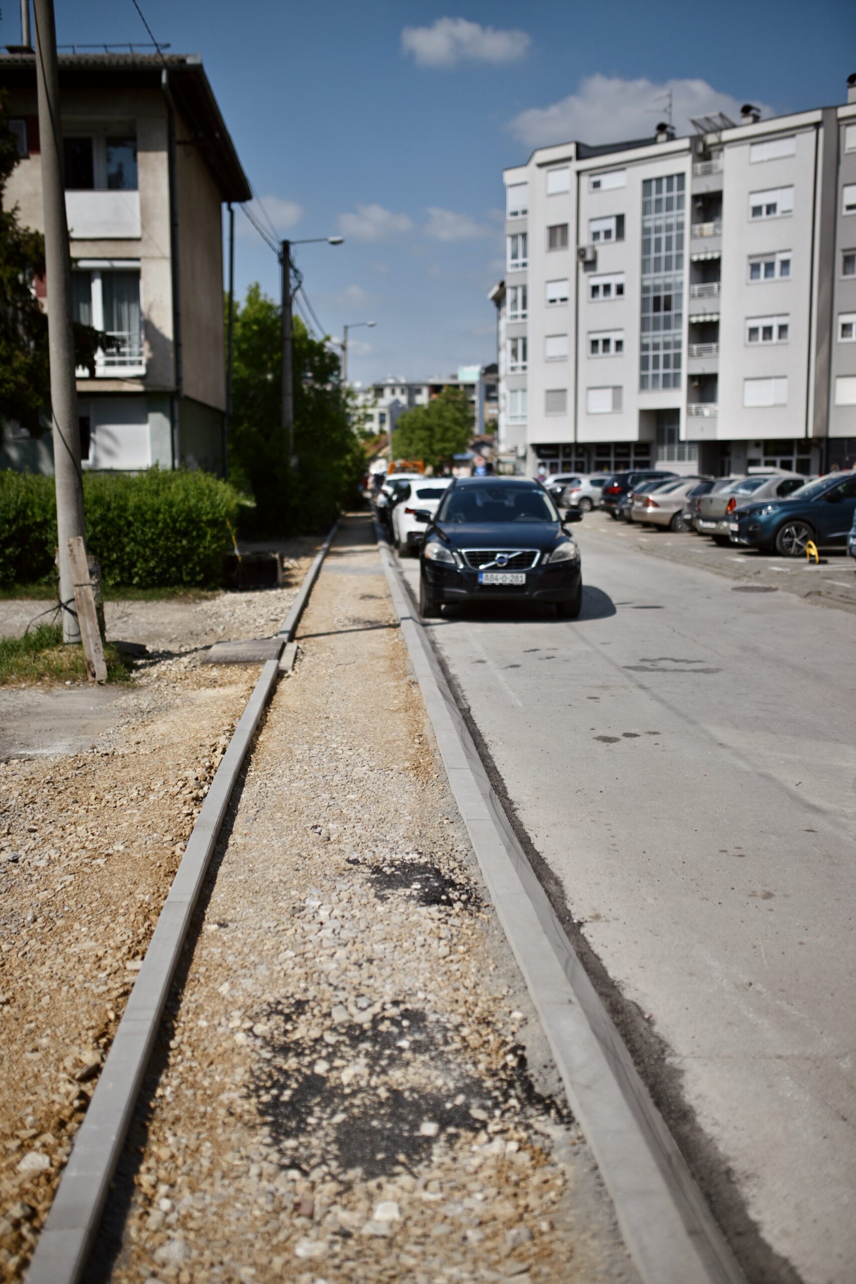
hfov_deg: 37.9
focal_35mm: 35
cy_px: 642
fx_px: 1248
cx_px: 428
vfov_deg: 54.4
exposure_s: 1/16000
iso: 64
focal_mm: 35
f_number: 1.4
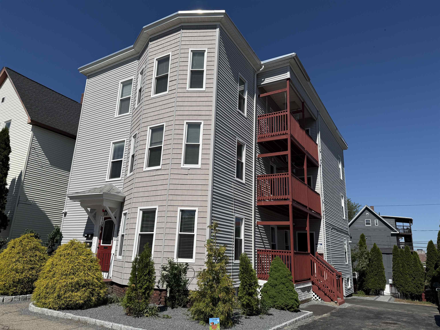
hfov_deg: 71.6
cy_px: 165
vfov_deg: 56.8
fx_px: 305
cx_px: 220
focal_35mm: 24
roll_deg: -2.5
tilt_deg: +15.7
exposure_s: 1/9091
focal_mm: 6.76
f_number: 1.78
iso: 80
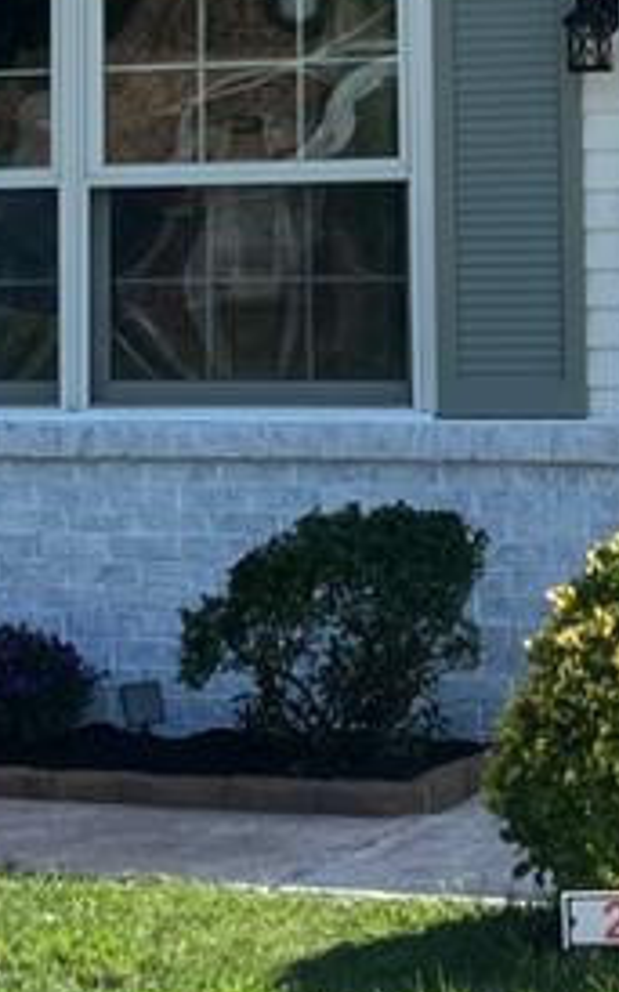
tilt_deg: +7.2
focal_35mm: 145
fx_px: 3918
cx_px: 413
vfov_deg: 13.9
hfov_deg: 9.0
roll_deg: +0.6
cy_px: -243
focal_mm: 5.7
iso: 50
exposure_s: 1/3077
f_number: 1.5
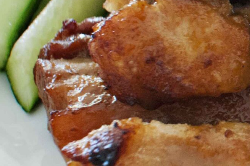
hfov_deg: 10.8
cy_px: -16
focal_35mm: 176
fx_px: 1221
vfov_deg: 7.7
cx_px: 469
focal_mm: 30
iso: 1100
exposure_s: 1/40
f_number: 5
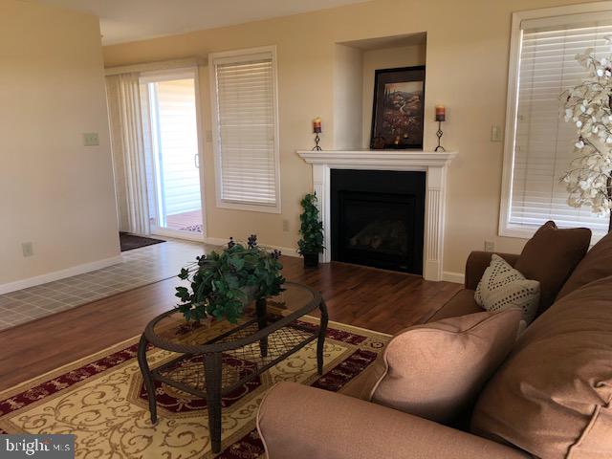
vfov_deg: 49.7
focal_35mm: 28
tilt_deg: -11.5
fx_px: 495
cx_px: 306
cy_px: 230
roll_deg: +1.1
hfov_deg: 63.4
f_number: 1.8
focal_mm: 3.99
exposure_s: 1/18
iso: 20
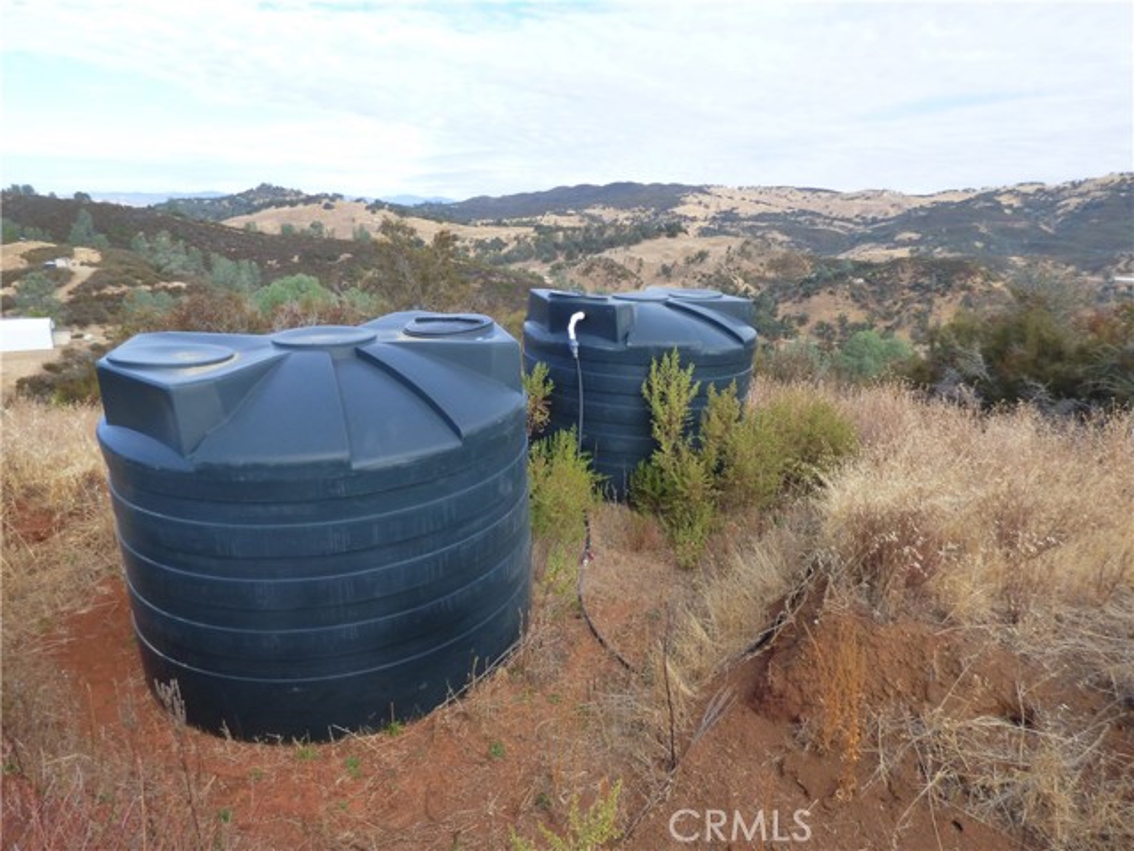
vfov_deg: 66.0
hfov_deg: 81.7
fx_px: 655
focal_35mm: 20
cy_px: 426
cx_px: 567
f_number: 2.8
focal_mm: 3.58
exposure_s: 1/500
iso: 160
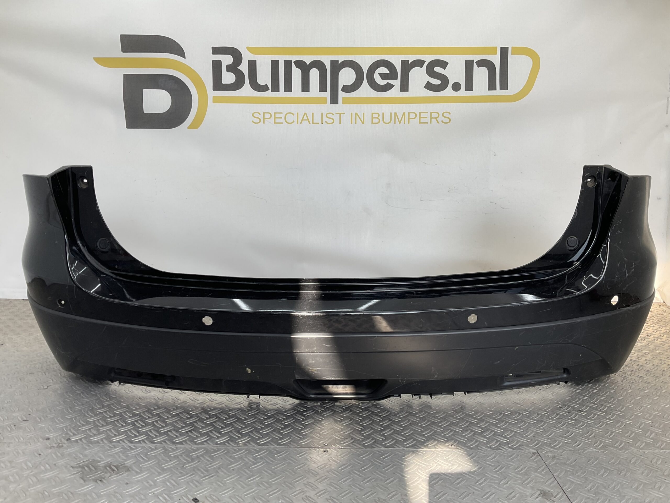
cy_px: 252
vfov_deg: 48.2
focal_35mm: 29
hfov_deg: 61.7
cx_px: 335
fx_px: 561
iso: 16
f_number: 1.8
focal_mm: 3
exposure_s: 1/172
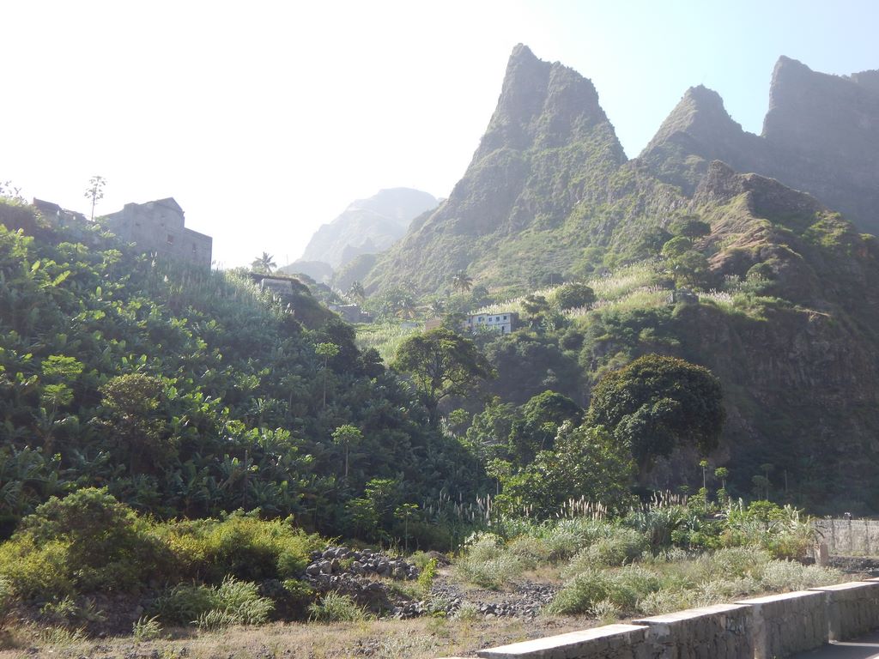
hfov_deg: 43.9
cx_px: 440
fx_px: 1092
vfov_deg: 33.6
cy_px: 330
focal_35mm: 43
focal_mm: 7.7
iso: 125
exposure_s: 1/500
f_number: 3.6
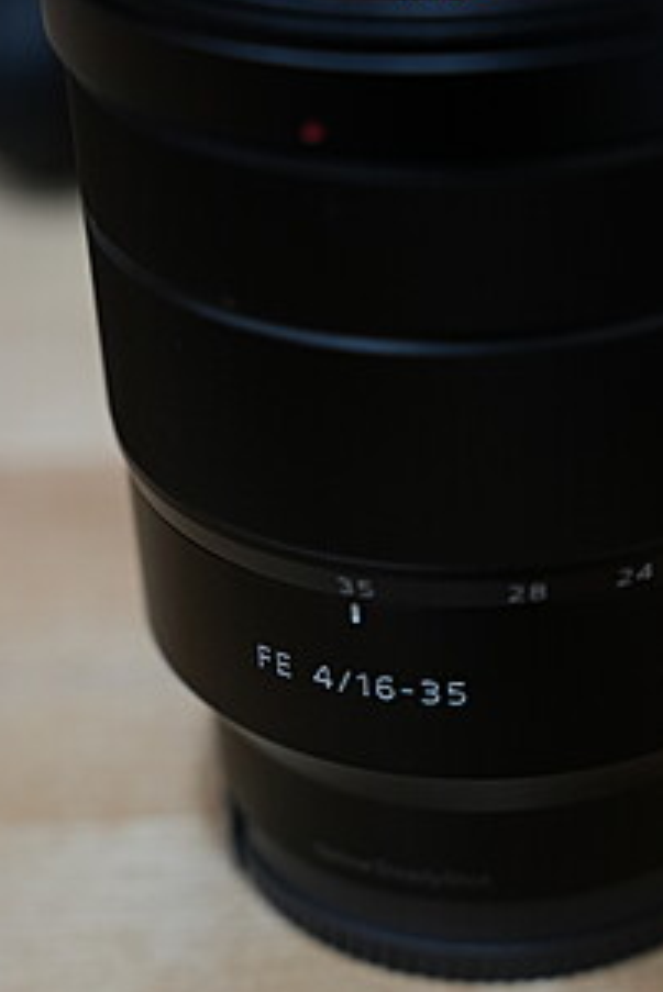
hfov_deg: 13.8
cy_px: 524
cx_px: 402
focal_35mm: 99
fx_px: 2728
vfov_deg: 20.6
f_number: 5
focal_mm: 67.6
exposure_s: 1/200
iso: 4000
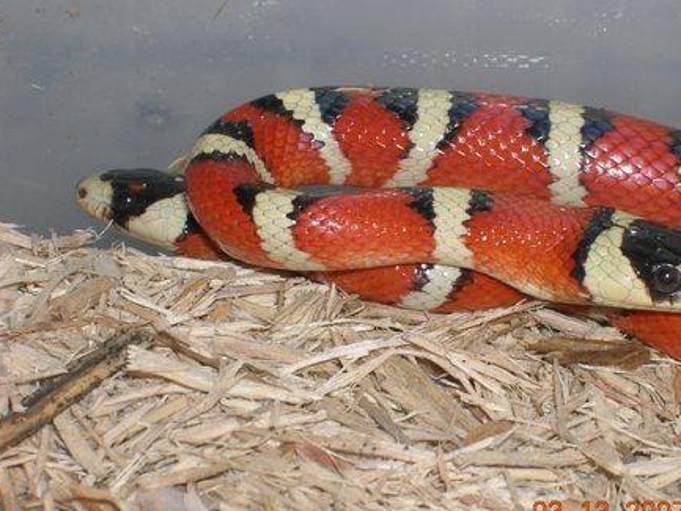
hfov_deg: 16.1
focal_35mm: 122
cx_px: 411
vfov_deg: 12.2
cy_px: 263
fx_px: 2401
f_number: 8.1
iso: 50
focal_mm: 16.4
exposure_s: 1/60.1
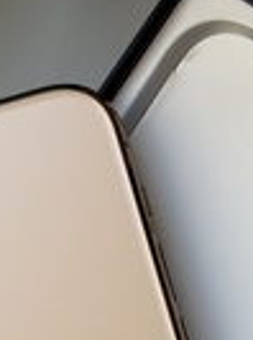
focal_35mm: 181
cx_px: 137
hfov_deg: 8.2
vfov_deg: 10.8
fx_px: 1772
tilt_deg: -82.9
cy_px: 399
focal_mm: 6.76
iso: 80
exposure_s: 1/523
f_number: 1.78
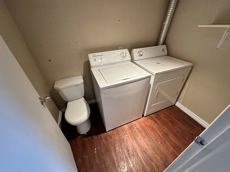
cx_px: 115
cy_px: 86
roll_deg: +0.8
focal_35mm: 14
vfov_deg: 85.7
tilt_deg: -34.3
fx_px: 93
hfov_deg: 102.1
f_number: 2.2
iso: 400
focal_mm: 2.22
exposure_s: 1/60
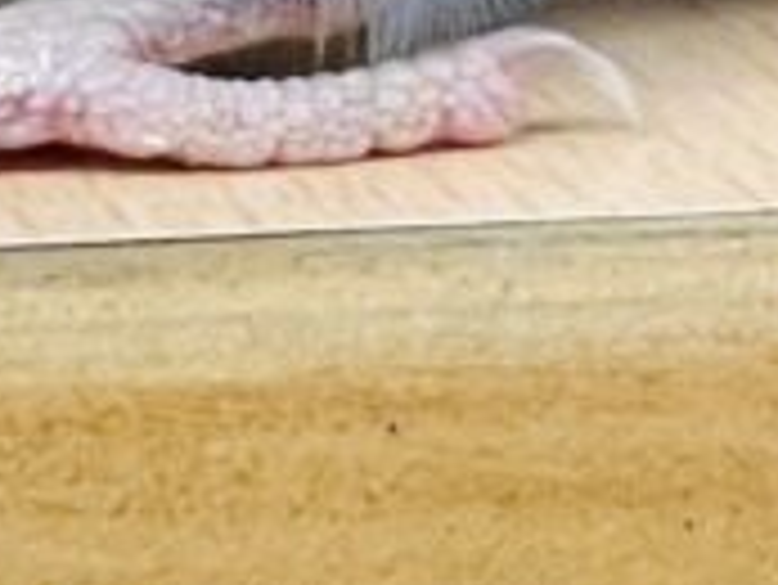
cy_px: -1426
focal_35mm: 361
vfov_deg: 3.9
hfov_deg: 5.5
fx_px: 8119
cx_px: -252
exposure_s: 1/100
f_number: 2
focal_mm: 6
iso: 80
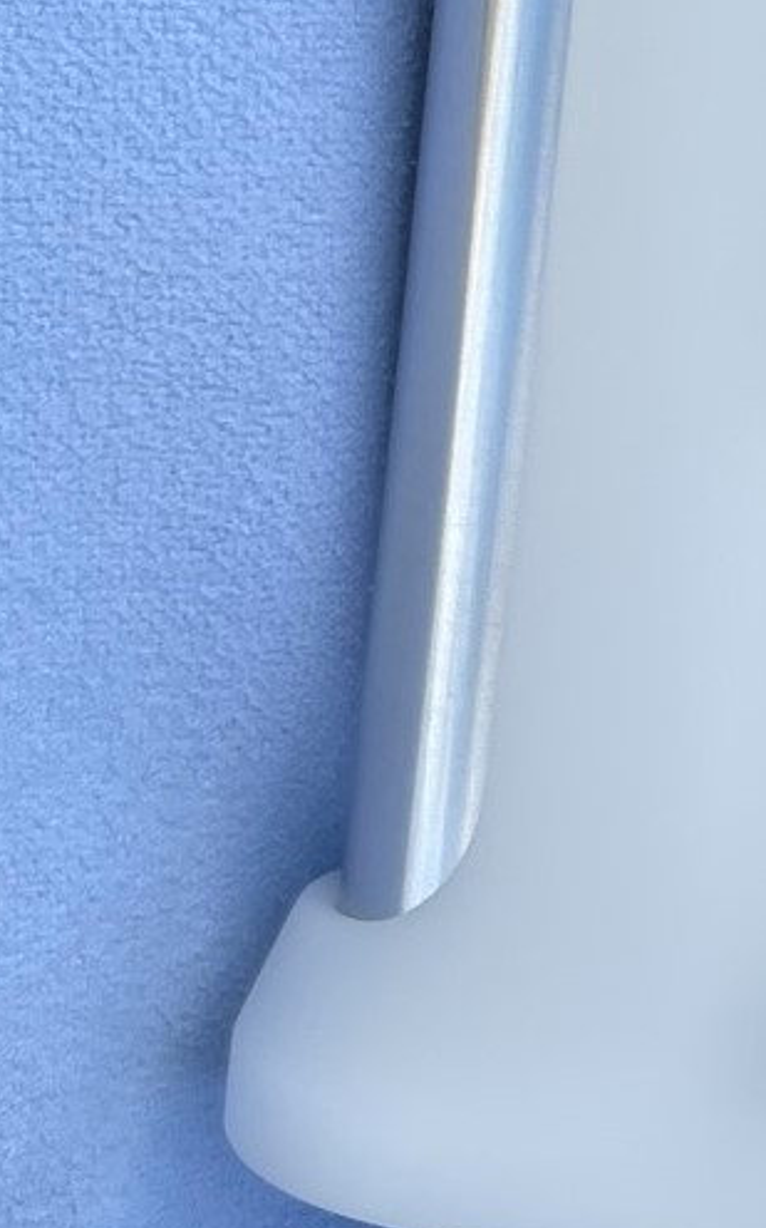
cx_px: 915
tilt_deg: -63.5
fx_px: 2775
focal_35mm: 83
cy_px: 314
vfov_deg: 24.7
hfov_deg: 15.2
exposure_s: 1/1289
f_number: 1.6
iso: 32
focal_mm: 4.2
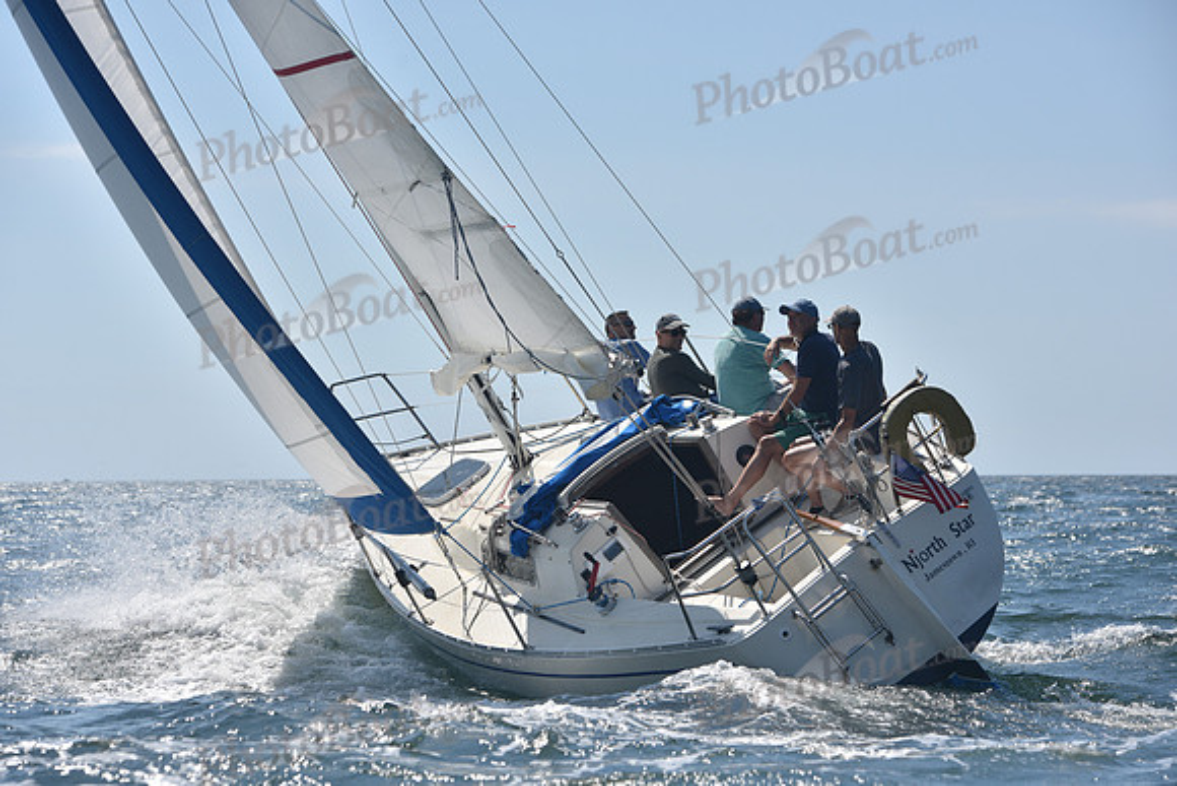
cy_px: 393
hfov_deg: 19.5
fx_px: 3434
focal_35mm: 105
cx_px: 588
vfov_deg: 13.0
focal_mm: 105
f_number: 6.3
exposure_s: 1/1000
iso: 250
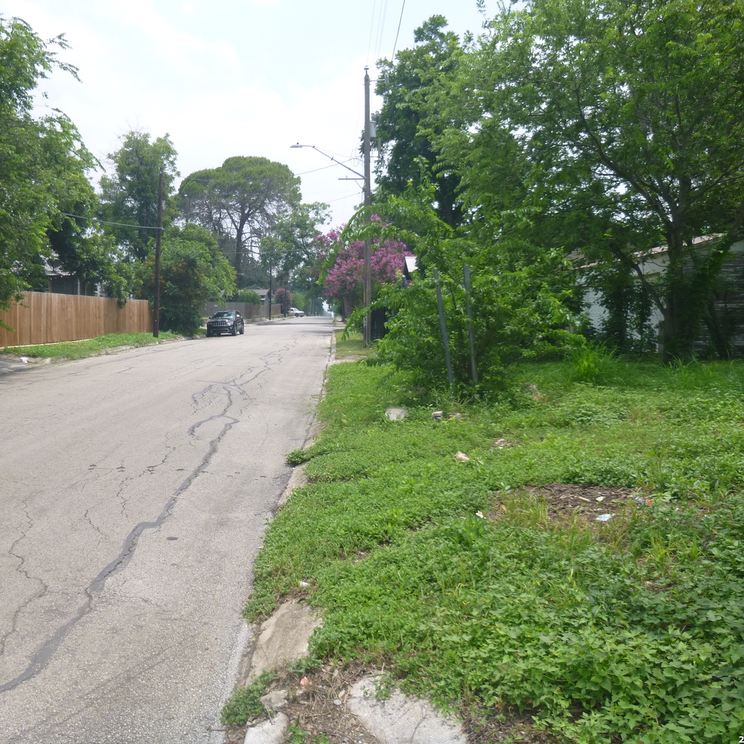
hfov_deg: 53.8
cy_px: 367
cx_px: 308
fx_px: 729
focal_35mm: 30
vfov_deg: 54.0
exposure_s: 1/400
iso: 100
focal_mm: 4.5
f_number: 3.9
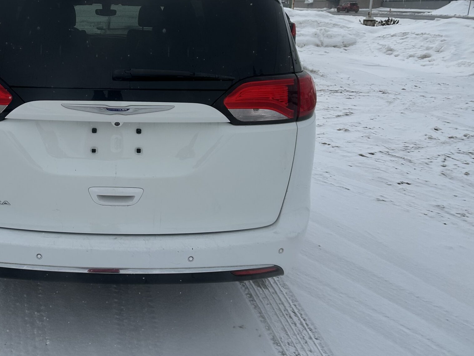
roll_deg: +0.9
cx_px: 95
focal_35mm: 44
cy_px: 87
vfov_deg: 32.2
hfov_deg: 41.1
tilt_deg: -9.5
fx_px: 603
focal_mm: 5.7
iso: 50
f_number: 1.5
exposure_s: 1/5587
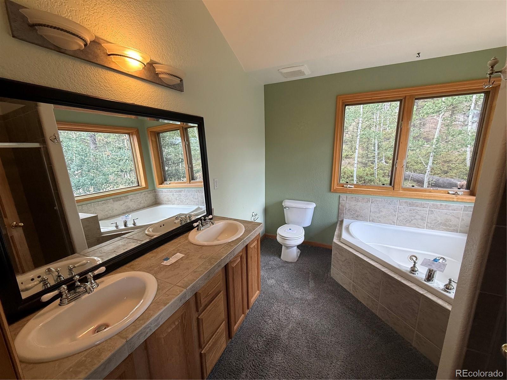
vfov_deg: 85.7
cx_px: 254
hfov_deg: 102.1
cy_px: 190
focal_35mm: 14
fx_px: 205
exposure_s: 1/120
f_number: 2.2
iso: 160
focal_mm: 2.22
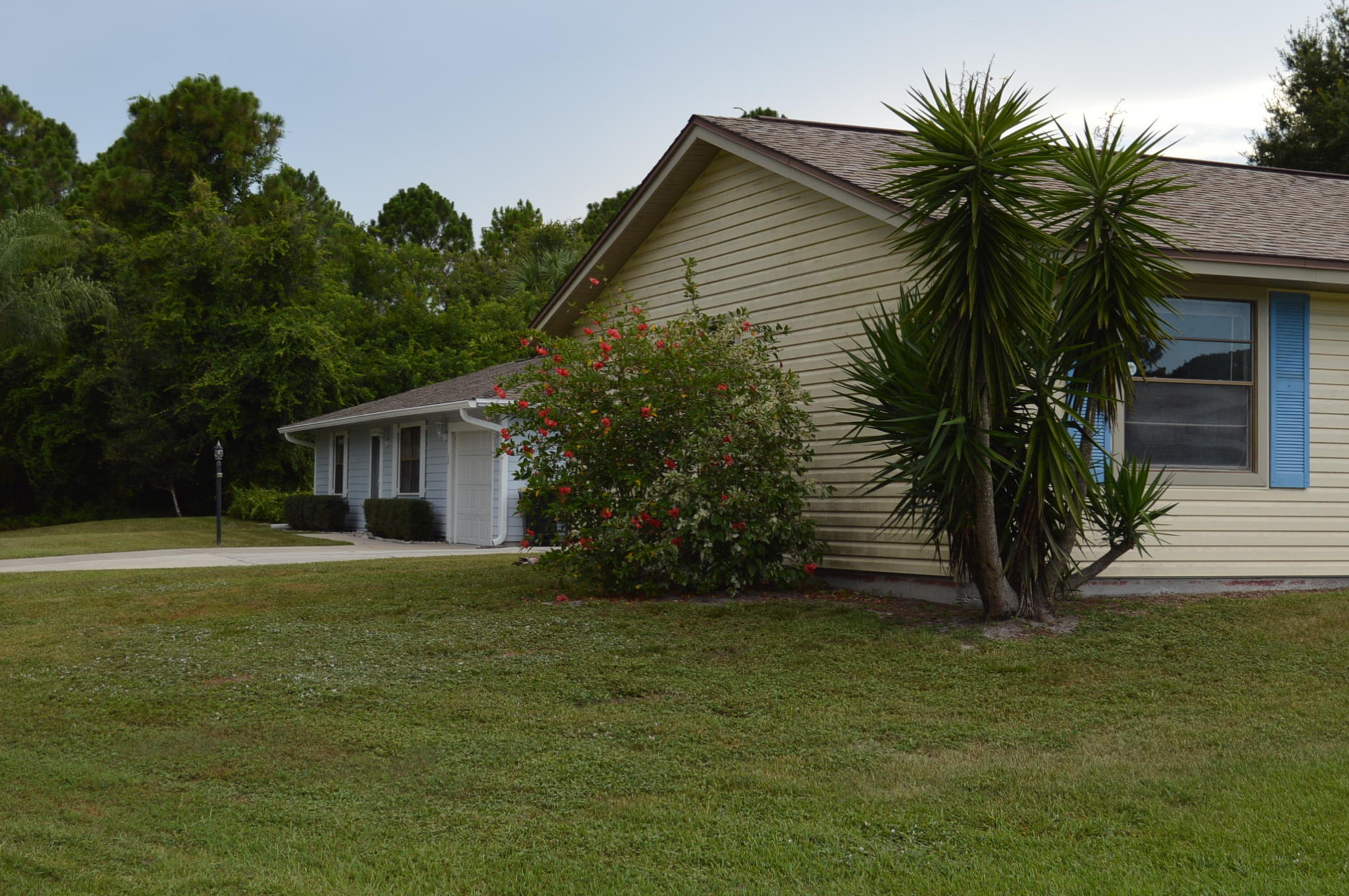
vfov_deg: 25.9
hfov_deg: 38.2
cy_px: 413
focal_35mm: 52
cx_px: 767
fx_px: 1946
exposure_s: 1/200
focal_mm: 24
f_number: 4.5
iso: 100
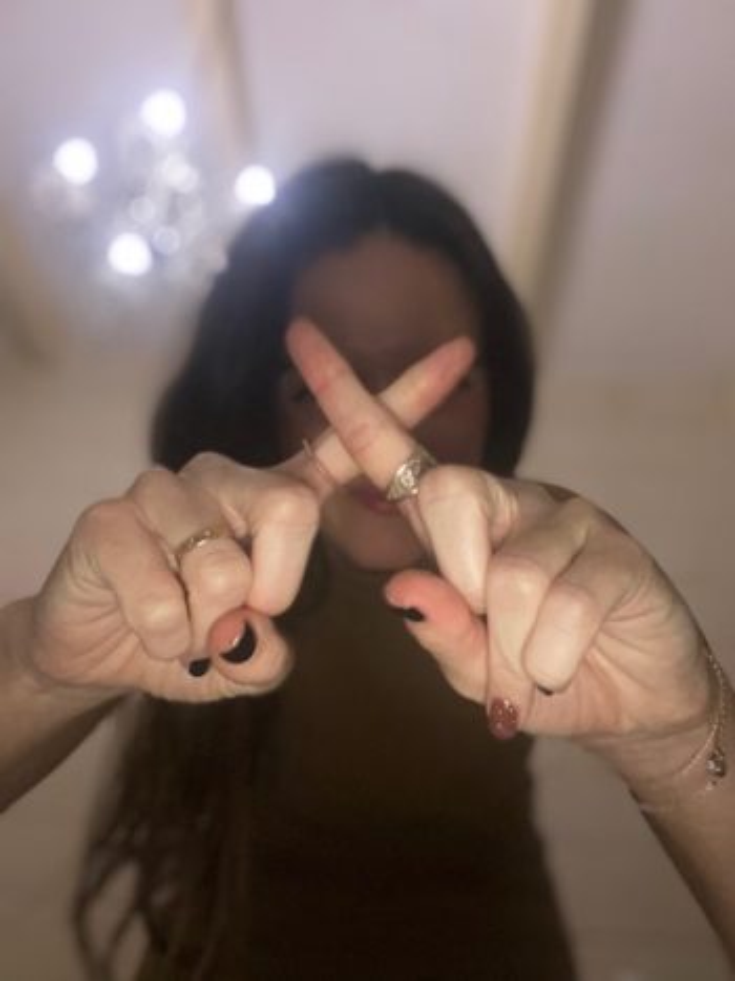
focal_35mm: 30
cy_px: 490
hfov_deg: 46.8
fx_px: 850
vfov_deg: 60.0
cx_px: 368
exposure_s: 1/34
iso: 250
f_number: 2.2
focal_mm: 2.71
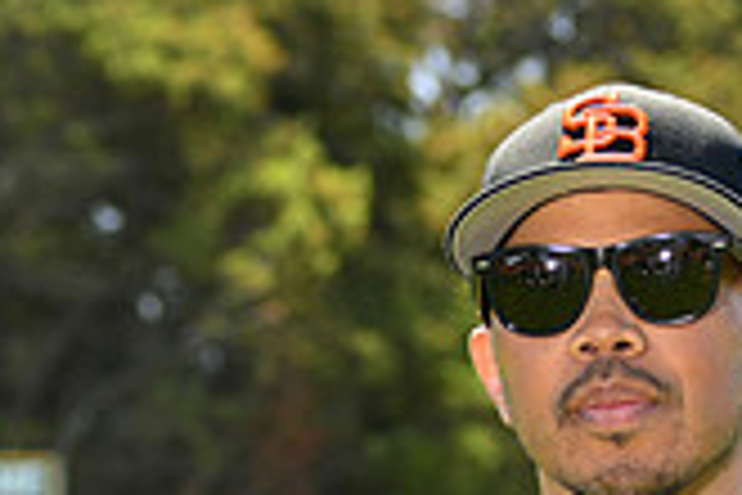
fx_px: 7976
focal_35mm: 387
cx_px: 234
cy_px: 812
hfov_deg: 5.3
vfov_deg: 3.5
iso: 200
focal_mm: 110
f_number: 8
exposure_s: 1/250
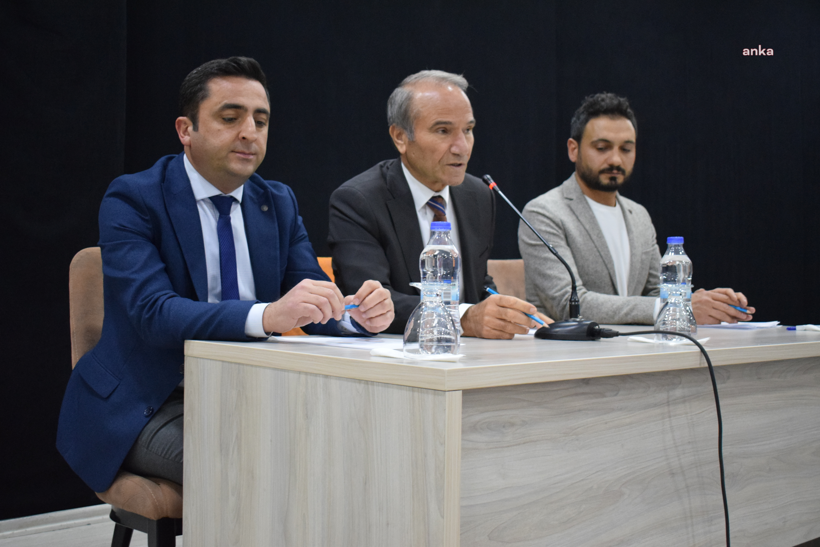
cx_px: 410
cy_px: 274
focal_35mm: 45
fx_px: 1025
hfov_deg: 43.6
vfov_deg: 29.9
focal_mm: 30
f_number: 4.2
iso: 2200
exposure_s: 1/60
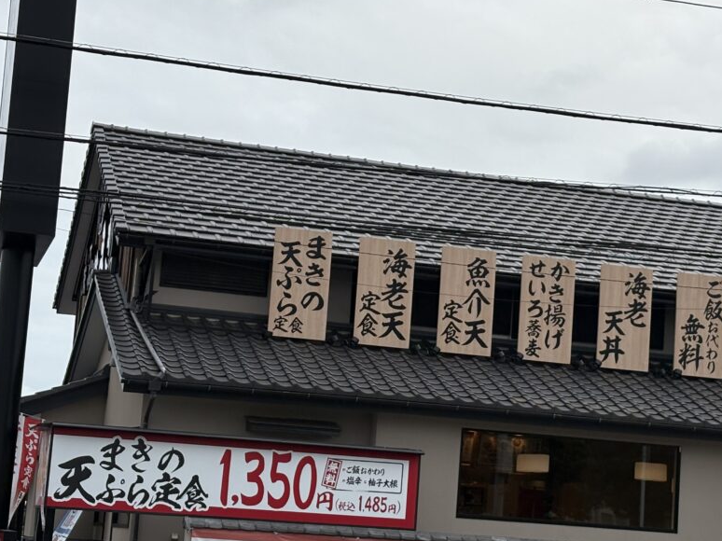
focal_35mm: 86
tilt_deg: +7.8
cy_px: 303
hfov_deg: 22.7
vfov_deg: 17.2
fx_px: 1793
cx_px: 437
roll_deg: -3.1
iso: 40
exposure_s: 1/2639
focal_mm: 5.96
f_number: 1.6
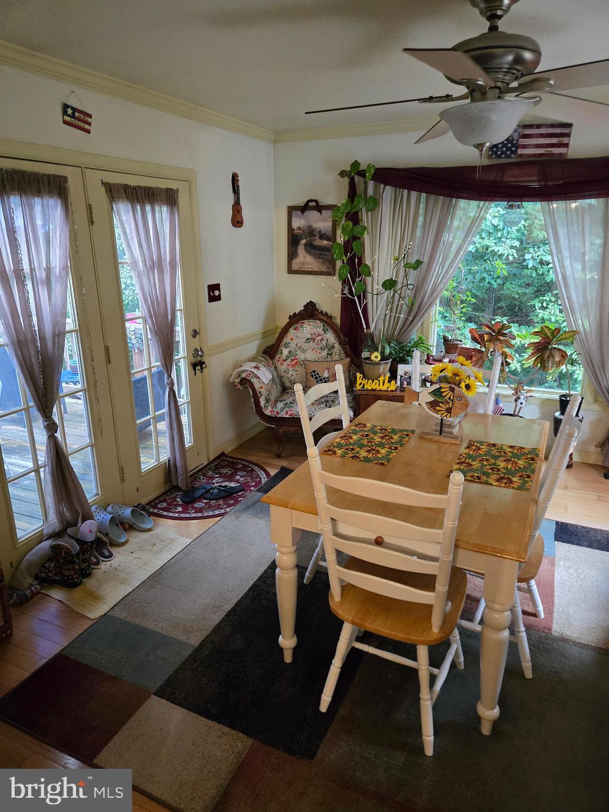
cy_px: 406
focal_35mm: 23
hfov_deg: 58.9
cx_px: 304
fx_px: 540
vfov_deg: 73.9
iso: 800
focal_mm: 5.4
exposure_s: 1/60
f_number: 1.8
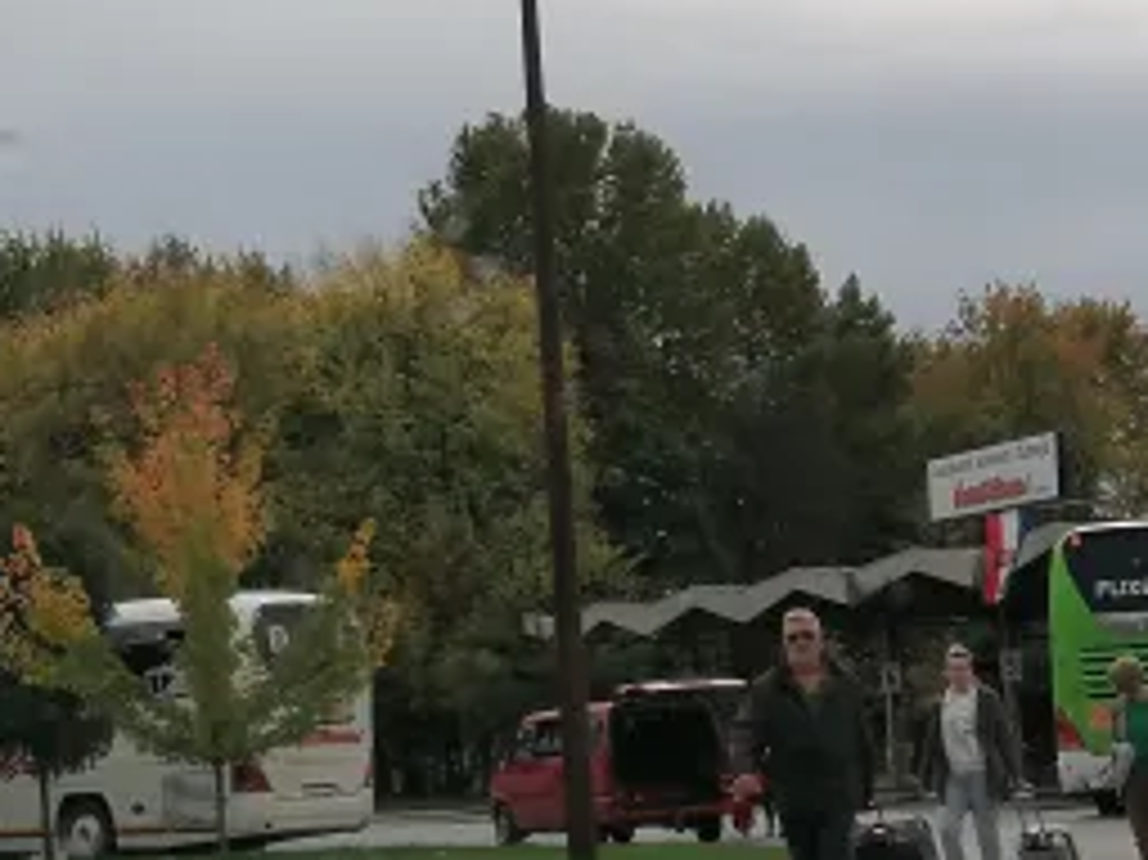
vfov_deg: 13.3
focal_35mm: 111
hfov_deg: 17.6
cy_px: 612
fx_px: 3679
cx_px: 950
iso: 50
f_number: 1.8
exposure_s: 1/1002
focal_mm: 4.75
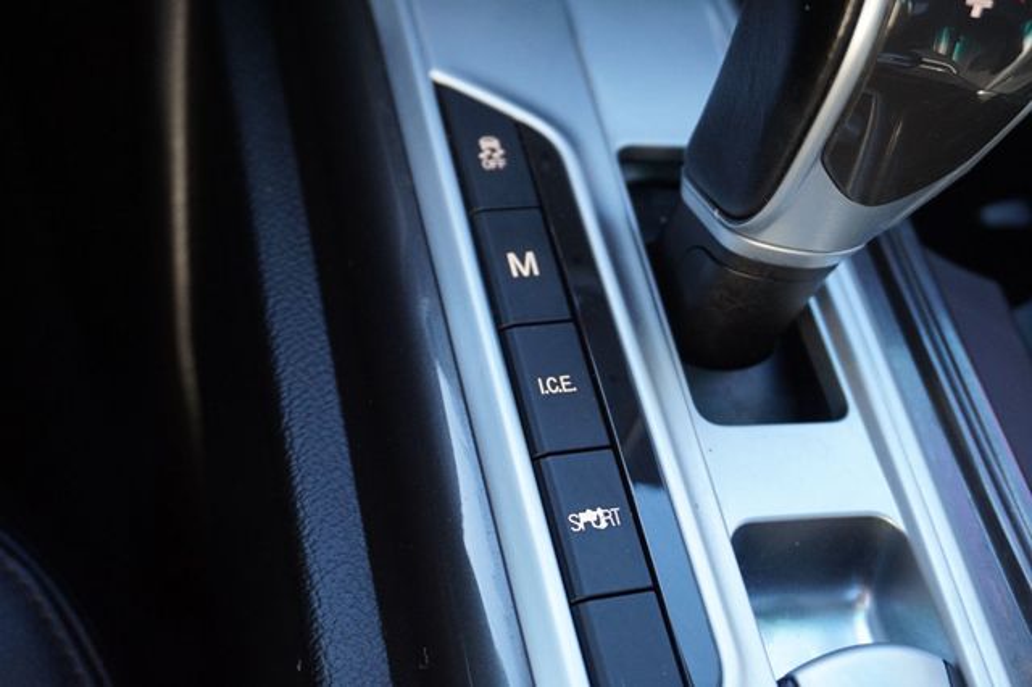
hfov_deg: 43.6
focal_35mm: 45
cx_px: 516
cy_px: 344
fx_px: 1289
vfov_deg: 29.8
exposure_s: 1/60
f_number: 5
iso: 1000
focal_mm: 30
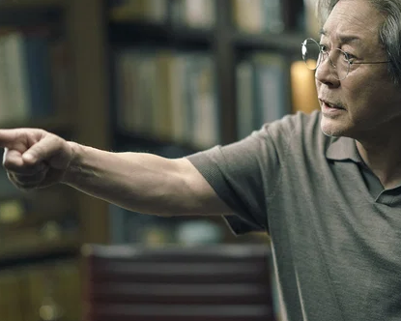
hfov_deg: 13.2
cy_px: 186
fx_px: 1733
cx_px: 299
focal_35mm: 146
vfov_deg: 10.6
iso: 1250
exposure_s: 1/160
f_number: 1.4
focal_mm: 85
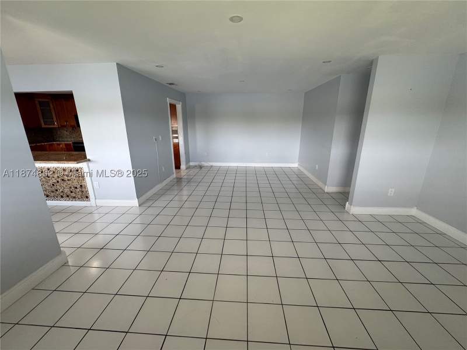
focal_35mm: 14
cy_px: 175
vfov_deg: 85.7
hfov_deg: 102.1
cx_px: 234
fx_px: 189
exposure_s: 1/120
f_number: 2.2
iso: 160
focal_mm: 2.22
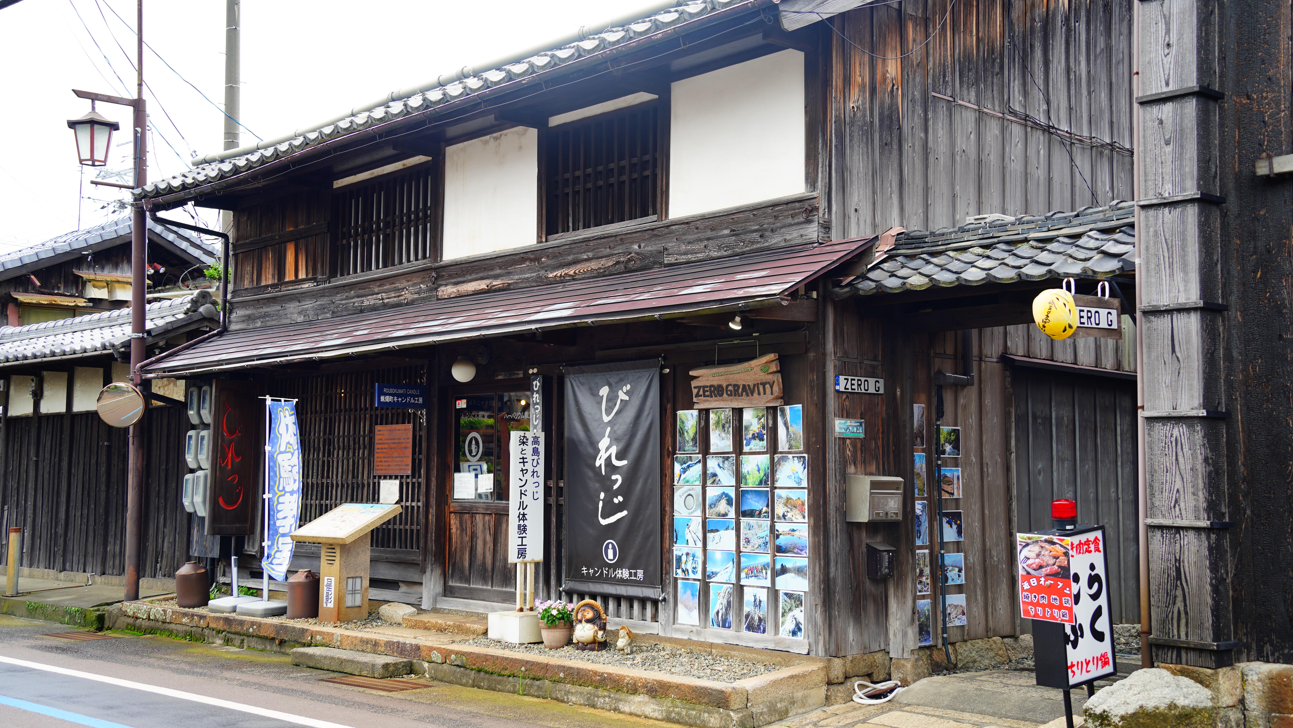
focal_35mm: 42
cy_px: 322
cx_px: 646
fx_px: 1440
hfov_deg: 48.4
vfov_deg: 28.3
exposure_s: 1/200
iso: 100
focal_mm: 40
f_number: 3.5
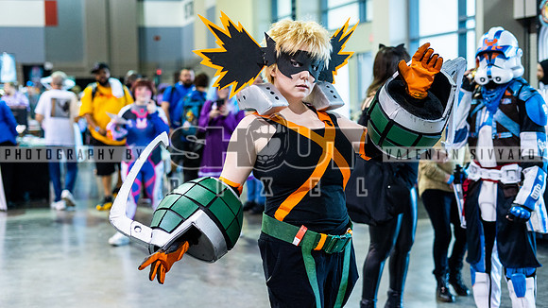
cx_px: 274
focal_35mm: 52
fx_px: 761
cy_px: 154
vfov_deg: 22.9
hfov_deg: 39.6
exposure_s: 1/320
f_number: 2.5
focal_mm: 50
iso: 2000
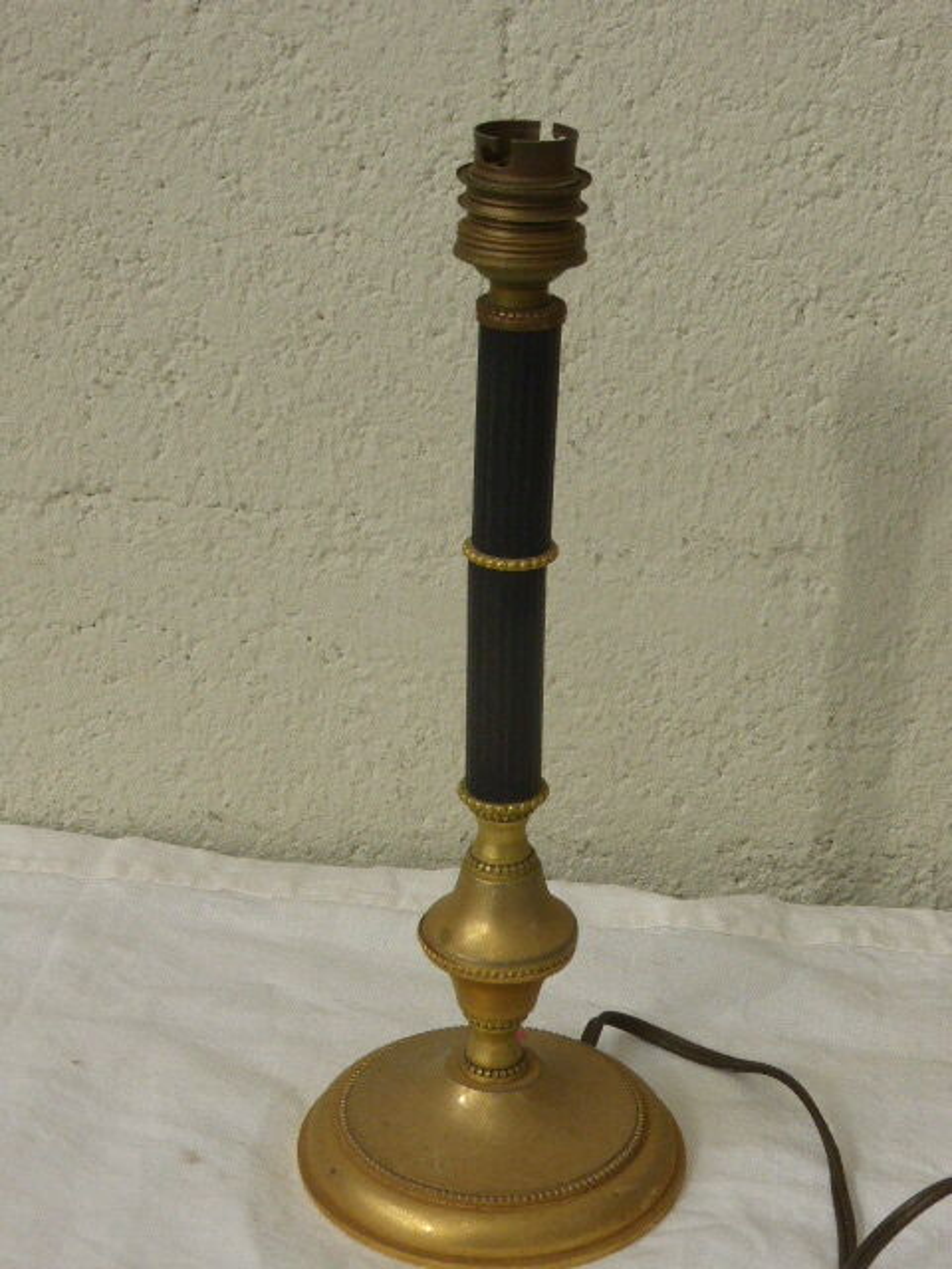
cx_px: 476
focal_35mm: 69
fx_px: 2530
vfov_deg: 28.2
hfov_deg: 21.3
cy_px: 634
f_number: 4.9
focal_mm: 11.7
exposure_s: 1/125
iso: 400
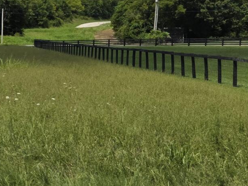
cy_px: 84
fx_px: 802
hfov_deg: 13.2
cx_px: -342
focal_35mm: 112
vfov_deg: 13.2
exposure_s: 1/7944
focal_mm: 6.3
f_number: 1.7
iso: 64
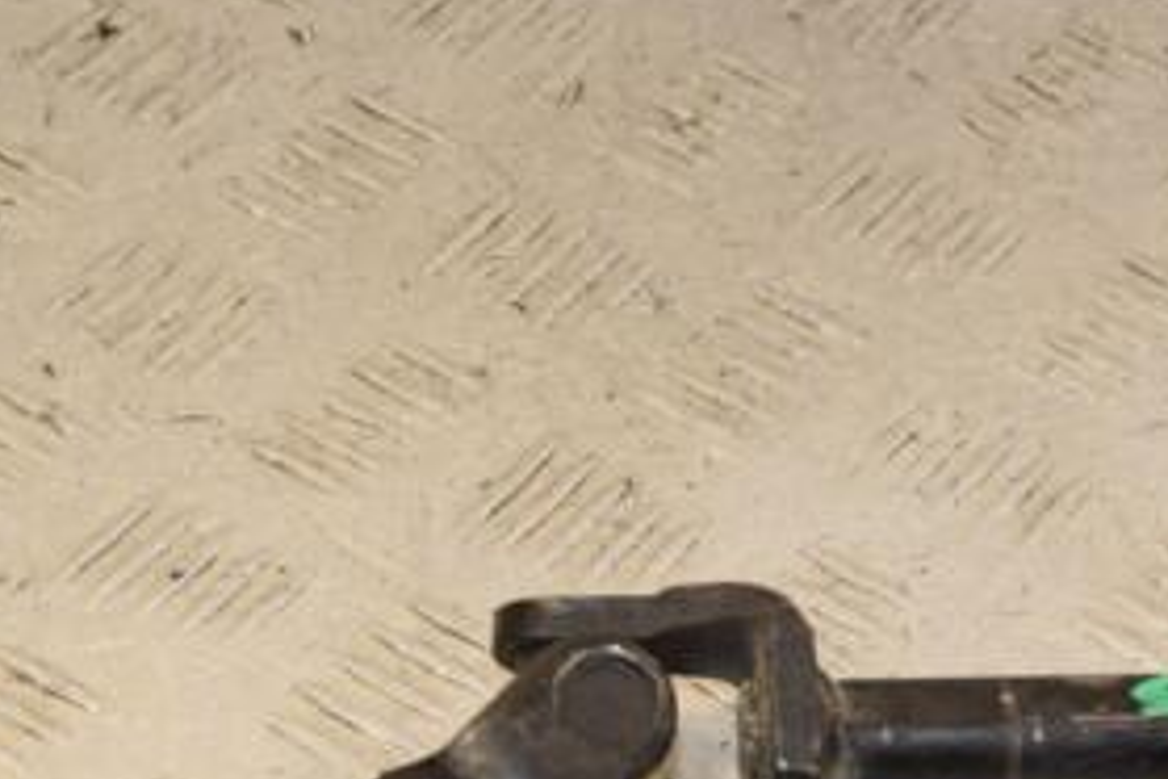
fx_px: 5028
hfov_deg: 13.1
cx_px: 1139
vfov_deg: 8.8
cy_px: 578
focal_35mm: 155
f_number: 9
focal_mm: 48
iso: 800
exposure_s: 1/200
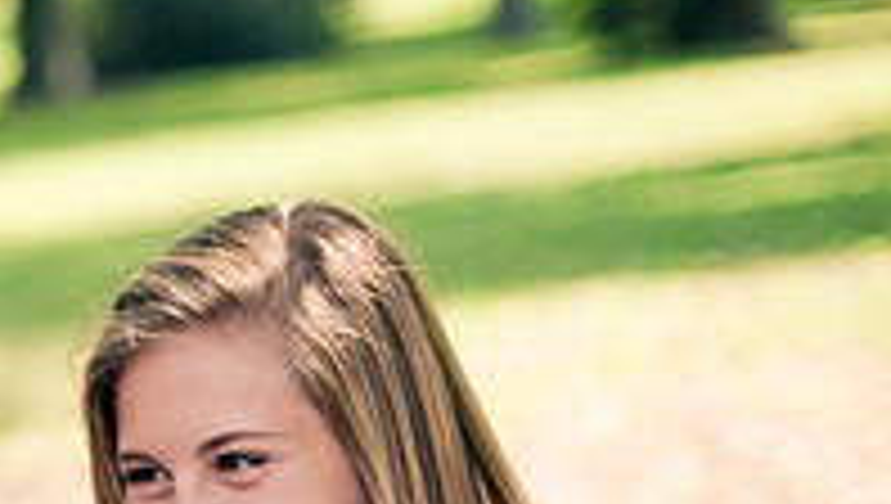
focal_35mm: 153
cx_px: -212
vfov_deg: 7.8
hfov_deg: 13.6
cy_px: 810
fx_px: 3620
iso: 200
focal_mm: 50
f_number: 2.2
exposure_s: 1/500
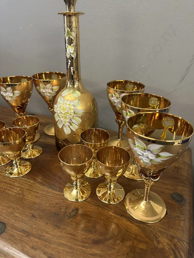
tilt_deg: -29.3
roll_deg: +0.3
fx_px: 179
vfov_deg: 71.6
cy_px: 129
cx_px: 97
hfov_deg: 56.8
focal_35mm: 24
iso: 250
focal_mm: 6.86
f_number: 1.78
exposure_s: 1/50
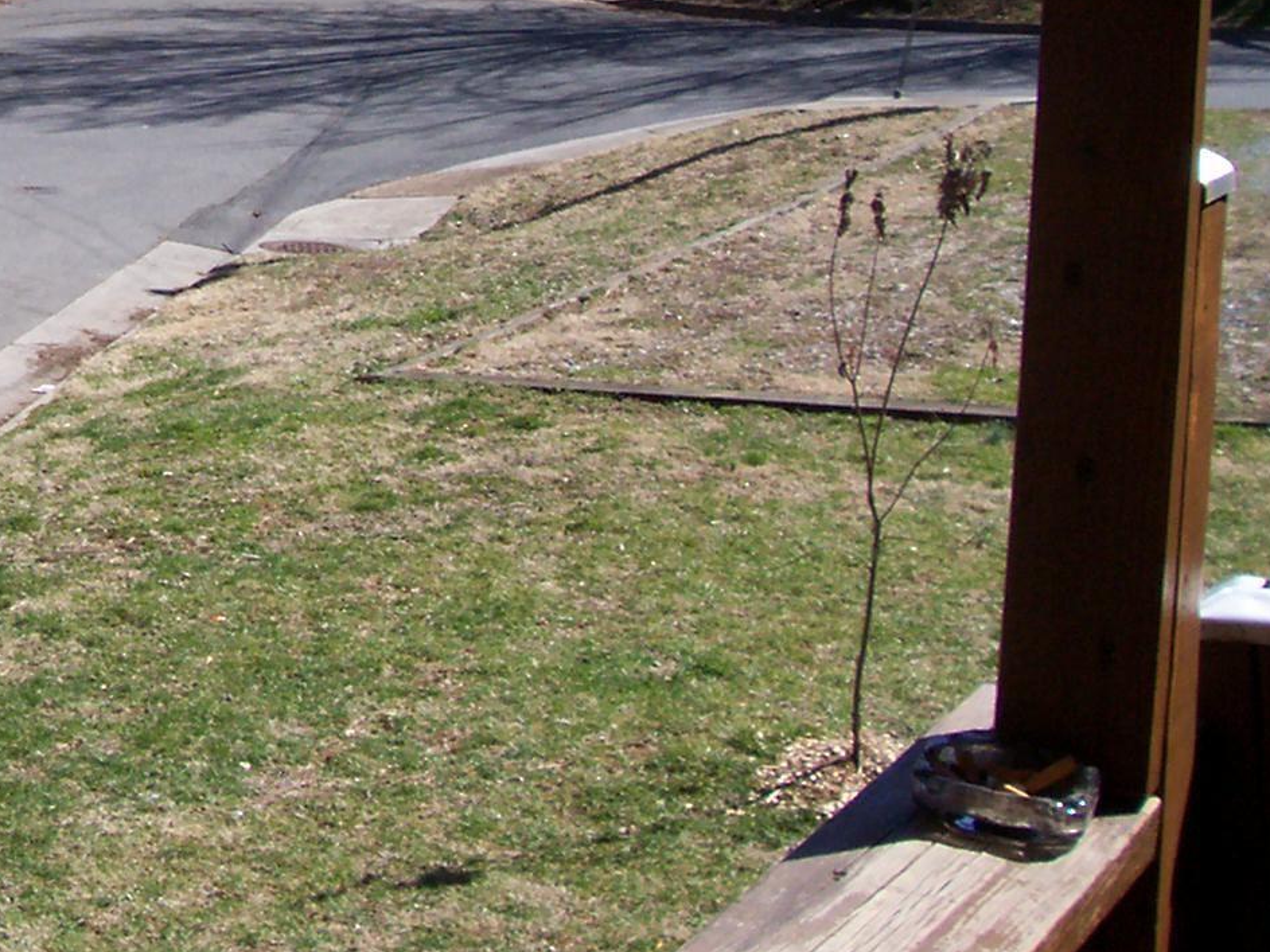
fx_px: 3045
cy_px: -121
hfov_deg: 21.9
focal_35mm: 83
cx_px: -221
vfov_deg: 17.1
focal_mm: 5.6
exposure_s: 1/419
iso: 80
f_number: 5.1
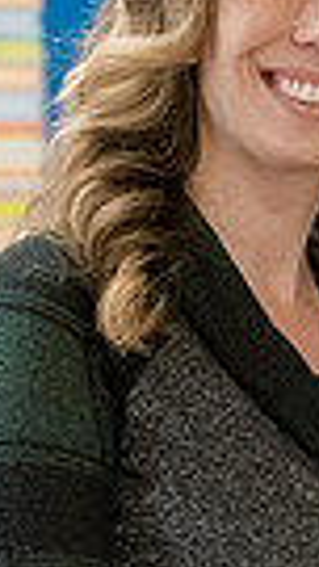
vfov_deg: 4.7
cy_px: 292
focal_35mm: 458
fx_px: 6883
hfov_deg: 2.6
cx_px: 655
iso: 6400
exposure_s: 1/200
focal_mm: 102
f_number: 3.5
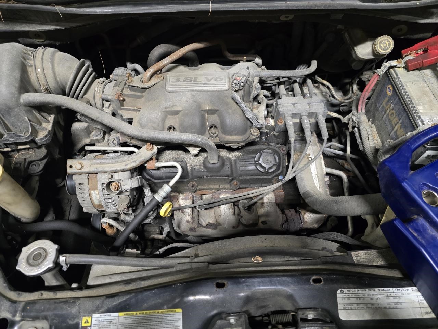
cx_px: 219
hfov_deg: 73.9
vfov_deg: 58.9
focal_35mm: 23
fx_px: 291
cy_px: 164
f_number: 1.7
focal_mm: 6.3
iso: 1000
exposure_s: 1/60
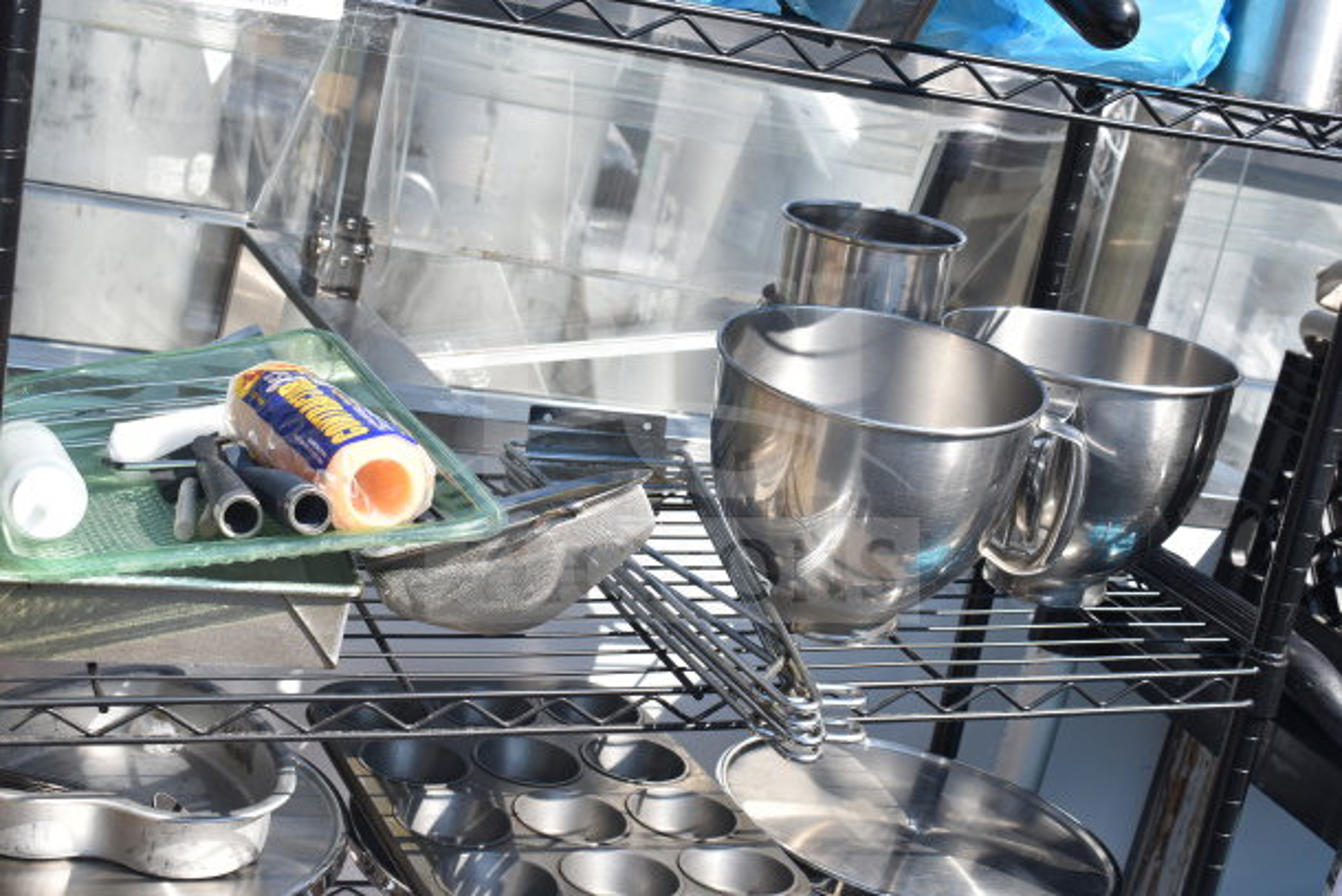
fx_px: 2013
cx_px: 671
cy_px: 448
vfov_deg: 25.1
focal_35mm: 54
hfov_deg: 36.9
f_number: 8
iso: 200
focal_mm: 36
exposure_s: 1/250
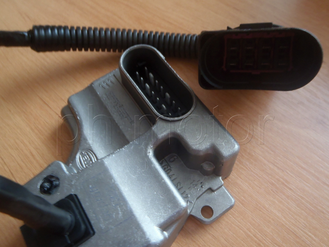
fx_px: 266
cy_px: 124
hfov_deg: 63.4
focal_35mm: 28
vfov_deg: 49.7
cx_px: 164
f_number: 3.5
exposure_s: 1/6
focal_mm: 5
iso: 200
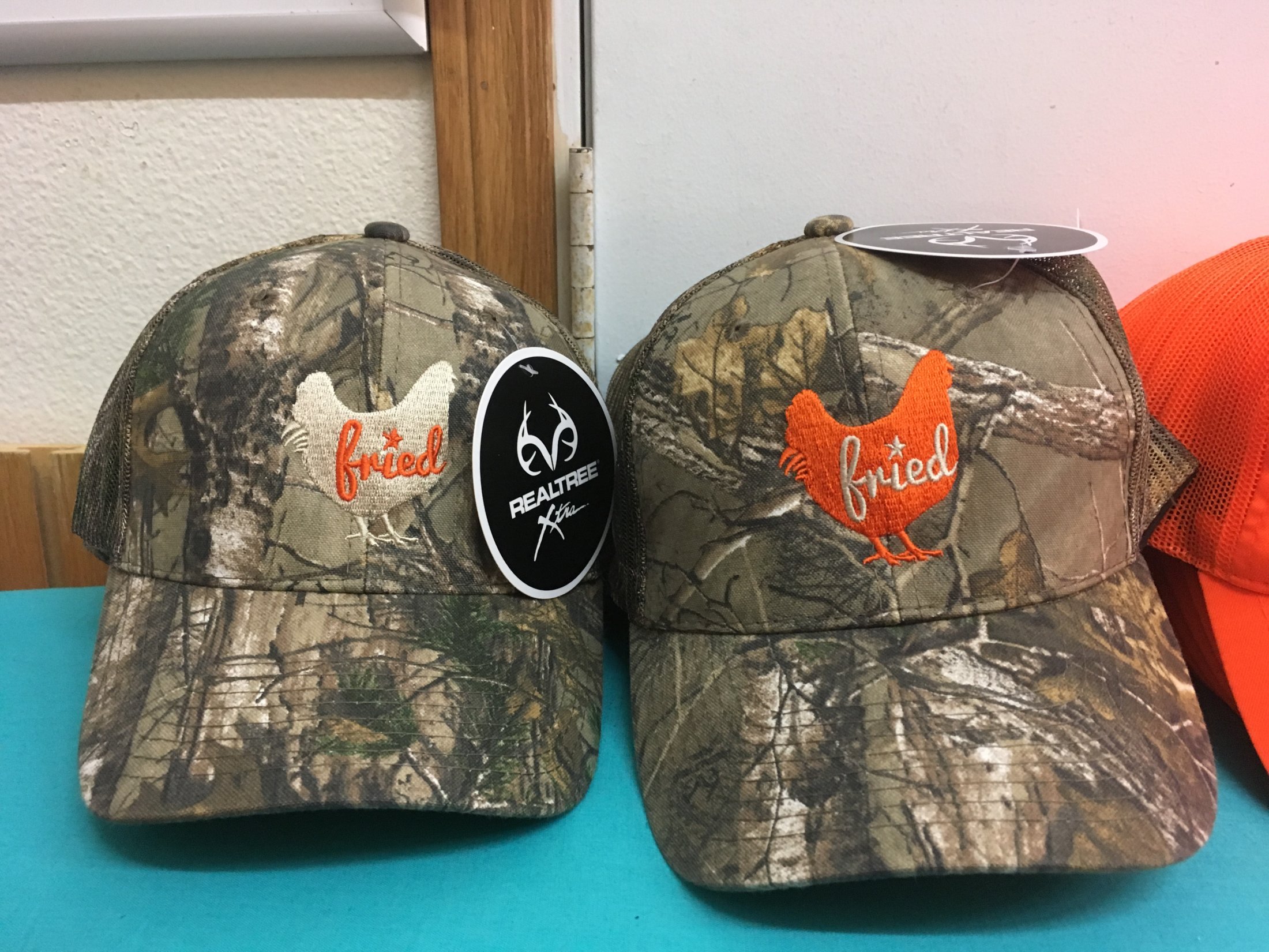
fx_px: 1063
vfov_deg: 48.2
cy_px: 476
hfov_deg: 61.7
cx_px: 634
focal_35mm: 29
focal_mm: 4.15
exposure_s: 1/30
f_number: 2.2
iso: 160
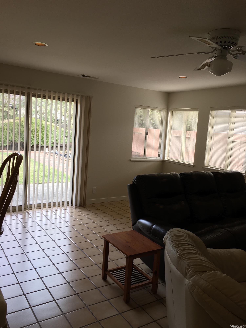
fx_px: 275
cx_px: 123
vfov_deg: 61.7
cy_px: 164
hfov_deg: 48.2
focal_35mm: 29
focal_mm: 4.15
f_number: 2.2
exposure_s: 1/40
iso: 25
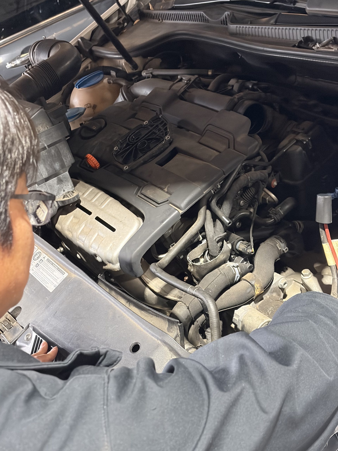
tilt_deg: -33.9
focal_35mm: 52
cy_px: 226
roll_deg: +20.1
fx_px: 677
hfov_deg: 28.0
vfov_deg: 36.8
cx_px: 169
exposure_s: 1/39
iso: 320
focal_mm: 5.96
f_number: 1.6
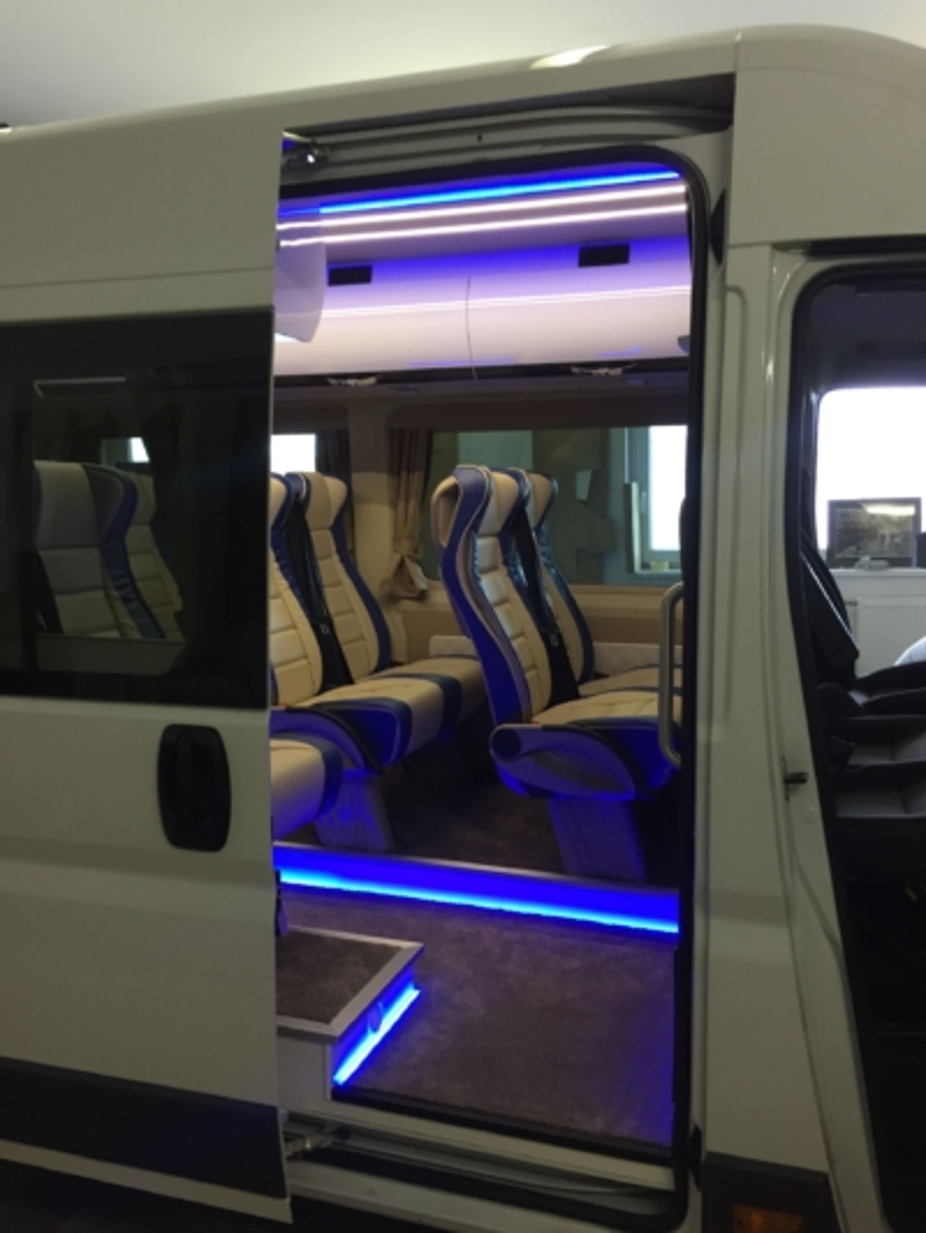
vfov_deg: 61.6
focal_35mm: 29
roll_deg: +0.4
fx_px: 1034
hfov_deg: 48.2
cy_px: 616
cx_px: 463
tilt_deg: -4.9
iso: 80
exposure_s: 1/33
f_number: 2.2
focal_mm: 4.15
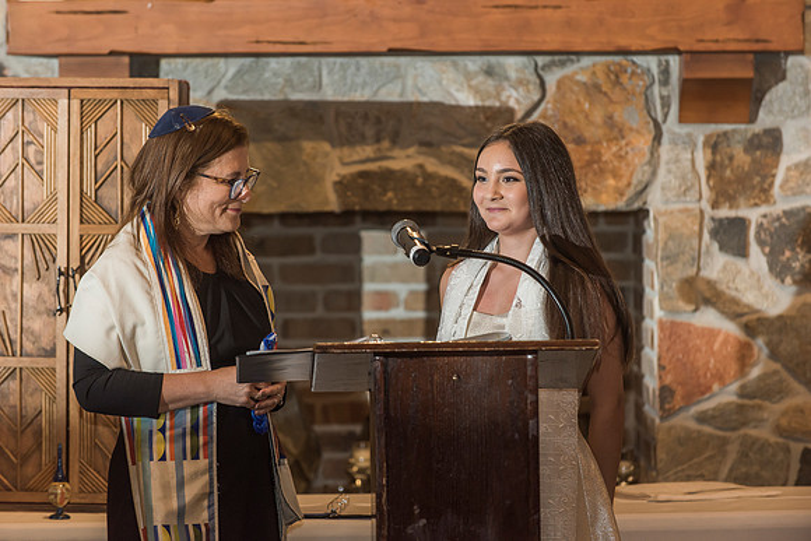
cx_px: 406
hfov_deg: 10.3
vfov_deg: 6.9
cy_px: 270
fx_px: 4506
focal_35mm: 200
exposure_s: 1/125
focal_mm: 200
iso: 800
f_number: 4
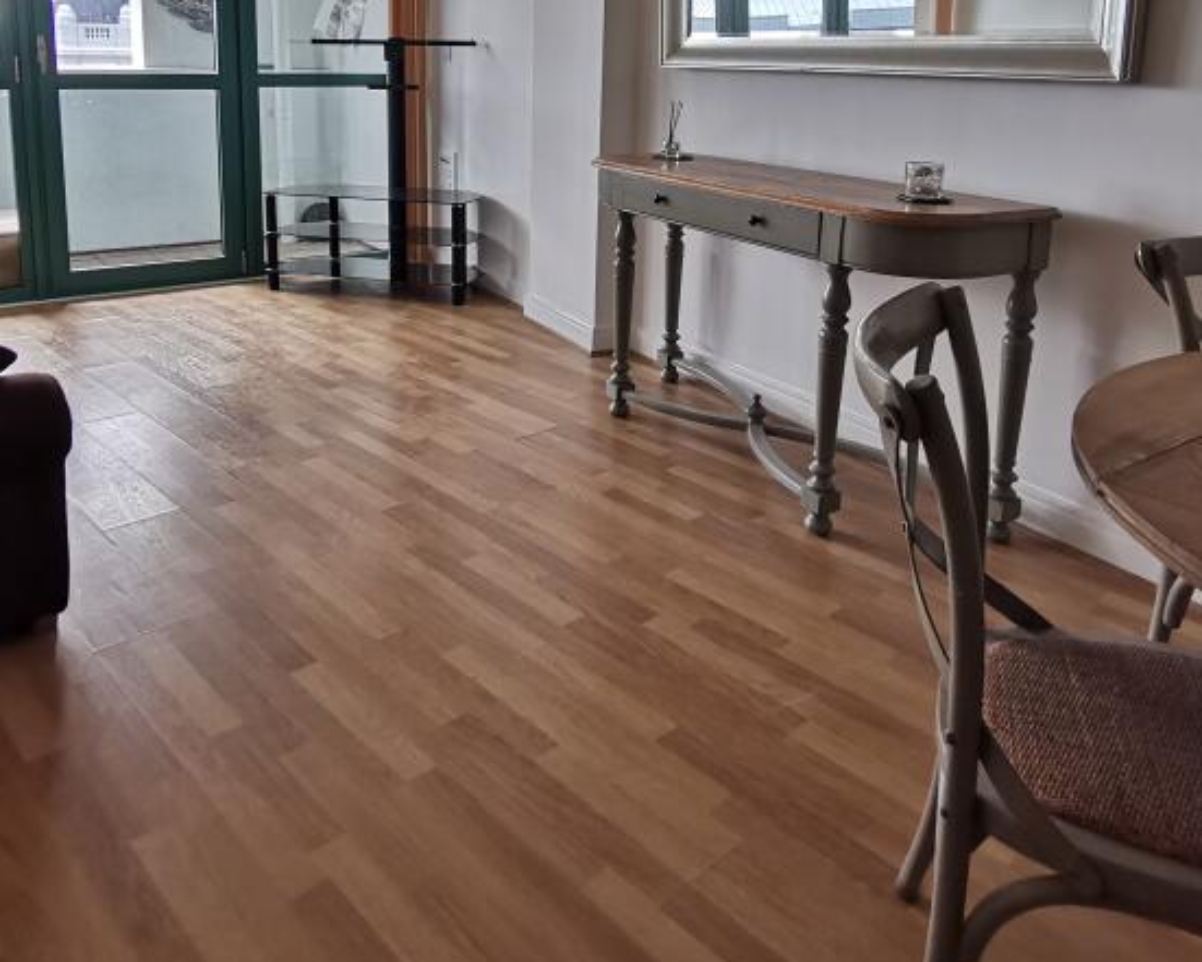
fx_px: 1032
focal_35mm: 29
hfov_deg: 60.4
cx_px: 556
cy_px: 240
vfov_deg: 48.1
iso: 200
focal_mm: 2.35
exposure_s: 1/120
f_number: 2.2
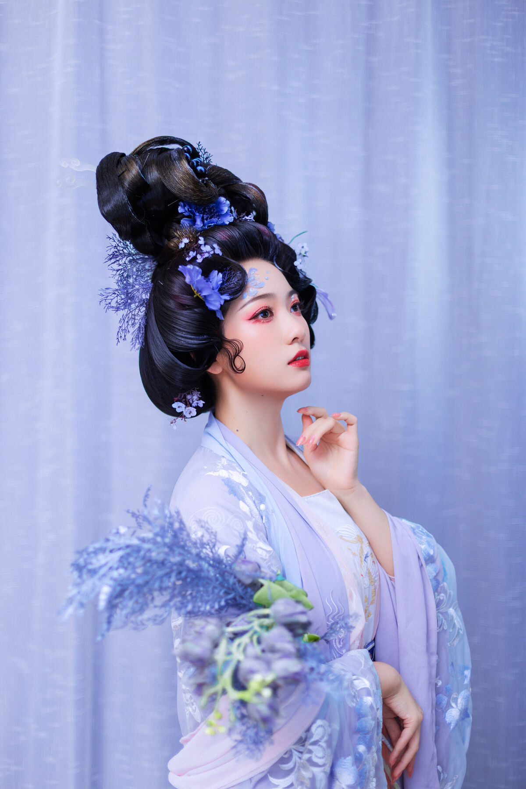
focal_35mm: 50
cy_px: 394
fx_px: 1096
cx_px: 263
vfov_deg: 39.6
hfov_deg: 27.0
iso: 100
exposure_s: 1/125
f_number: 1.8
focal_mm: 50
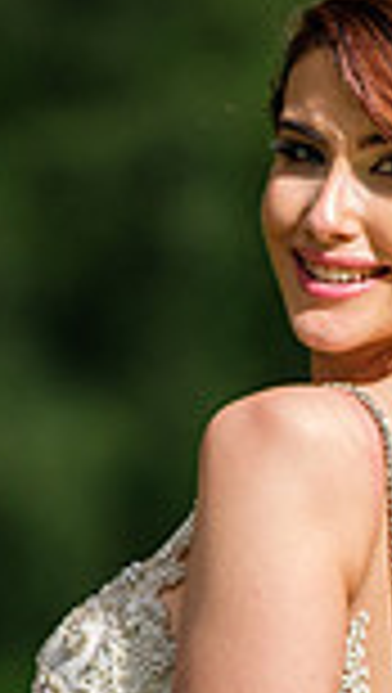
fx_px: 15729
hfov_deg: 1.4
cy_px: 663
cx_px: 268
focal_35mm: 854
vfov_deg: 2.5
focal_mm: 140
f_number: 2.8
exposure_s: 1/2000
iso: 200
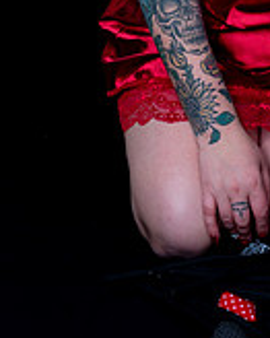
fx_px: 900
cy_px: -107
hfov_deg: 16.6
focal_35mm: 90
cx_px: 291
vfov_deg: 19.5
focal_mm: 35
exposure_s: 1/160
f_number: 10
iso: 100
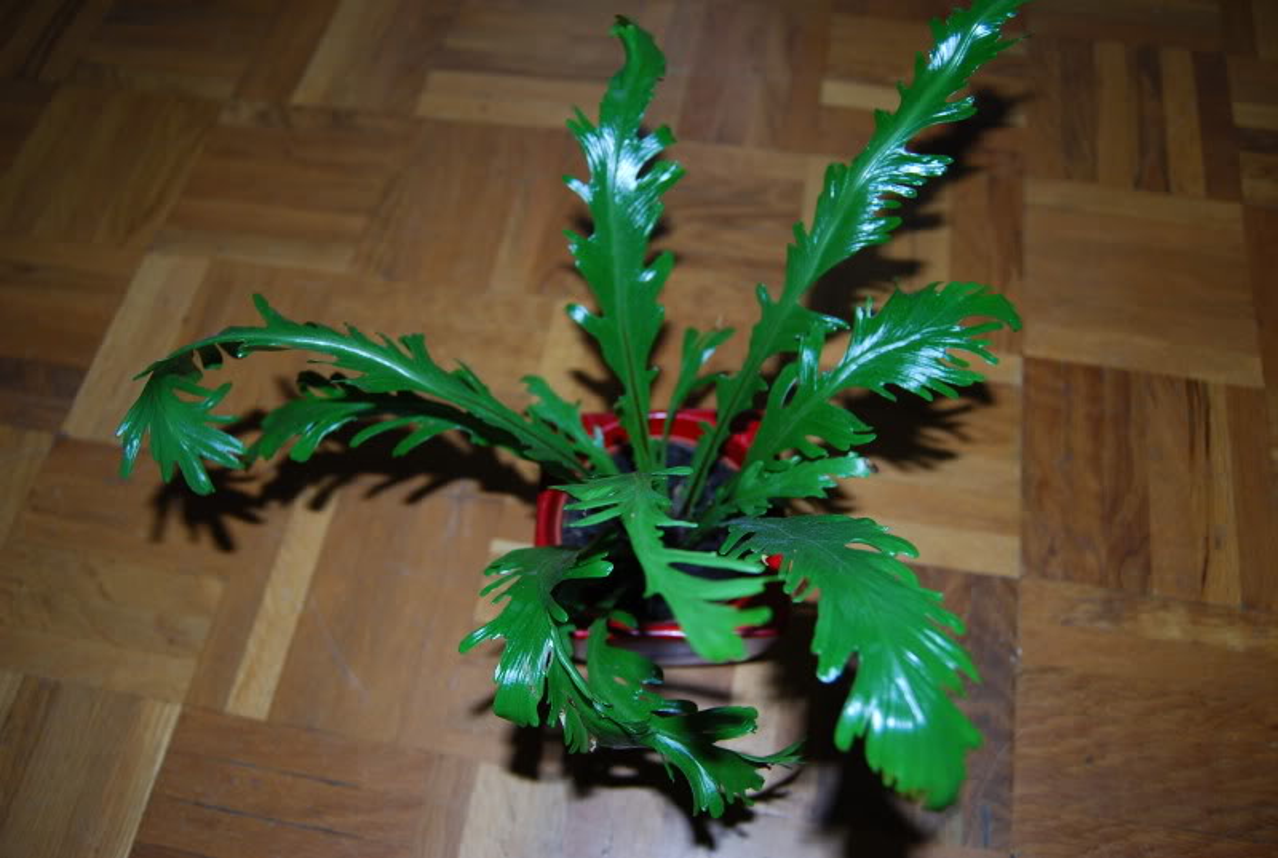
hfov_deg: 64.4
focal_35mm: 28
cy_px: 429
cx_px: 639
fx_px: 1014
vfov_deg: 45.9
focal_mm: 19
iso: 100
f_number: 4
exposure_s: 1/125
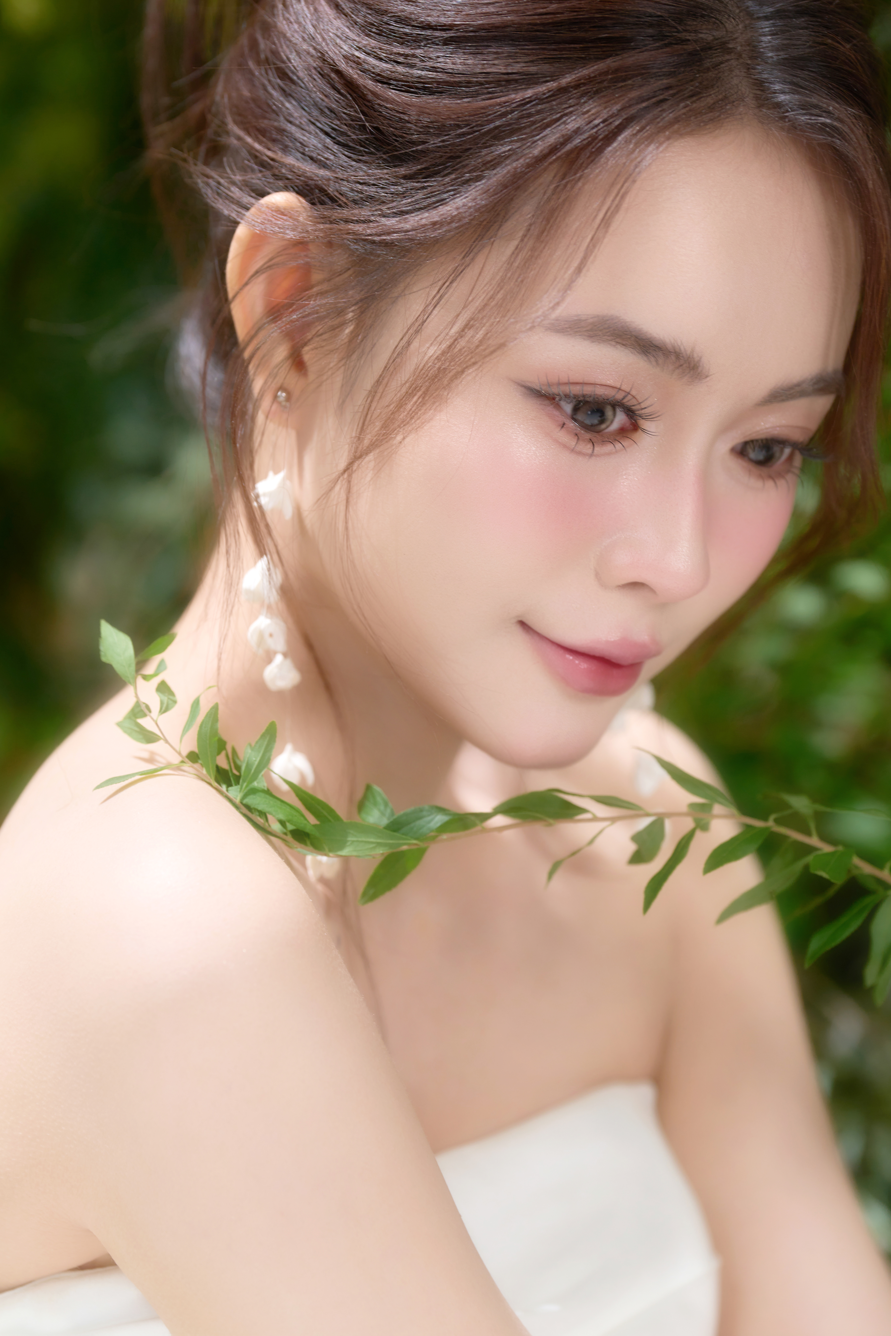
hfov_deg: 8.5
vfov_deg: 12.8
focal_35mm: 161
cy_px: 630
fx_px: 5976
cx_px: 433
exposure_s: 1/80
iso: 320
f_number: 4
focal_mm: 152
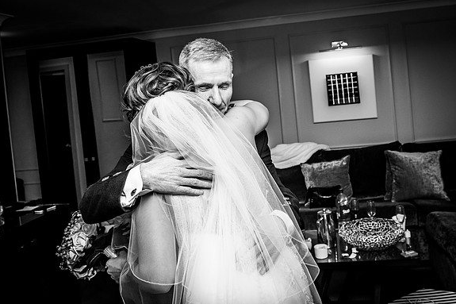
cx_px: 270
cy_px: 104
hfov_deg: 52.8
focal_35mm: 36
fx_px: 456
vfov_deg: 36.5
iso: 400
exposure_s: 1/250
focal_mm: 27
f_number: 5.6
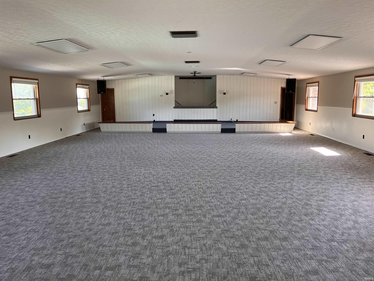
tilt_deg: -8.6
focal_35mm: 26
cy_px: 140
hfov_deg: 67.3
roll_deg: +0.6
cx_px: 187
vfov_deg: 53.1
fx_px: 281
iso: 125
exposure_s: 1/121
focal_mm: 5.1
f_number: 1.6
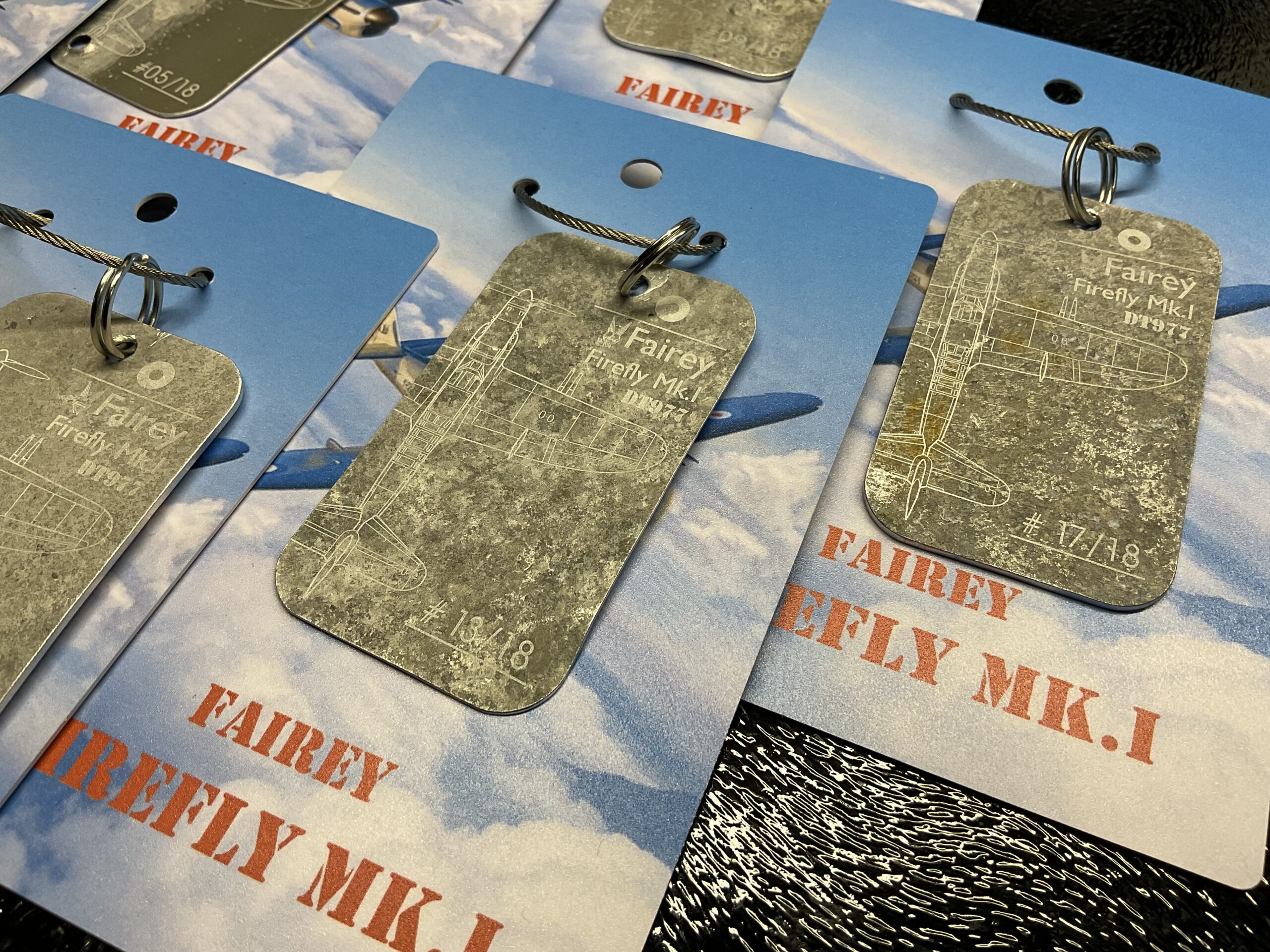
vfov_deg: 48.2
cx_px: 635
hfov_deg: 61.7
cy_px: 476
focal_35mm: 29
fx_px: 1064
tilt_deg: -53.4
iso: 32
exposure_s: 1/100
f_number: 1.8
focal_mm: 3
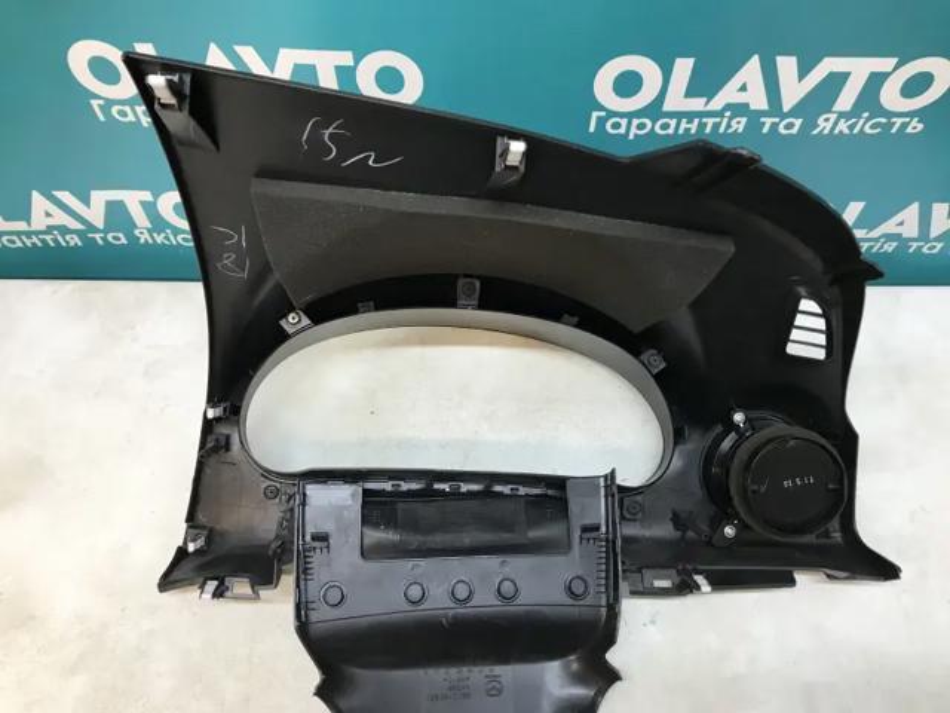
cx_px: 475
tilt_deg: -59.8
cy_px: 356
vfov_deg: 49.7
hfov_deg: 63.4
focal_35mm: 28
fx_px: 768
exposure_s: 1/33
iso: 40
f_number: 1.8
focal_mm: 3.99
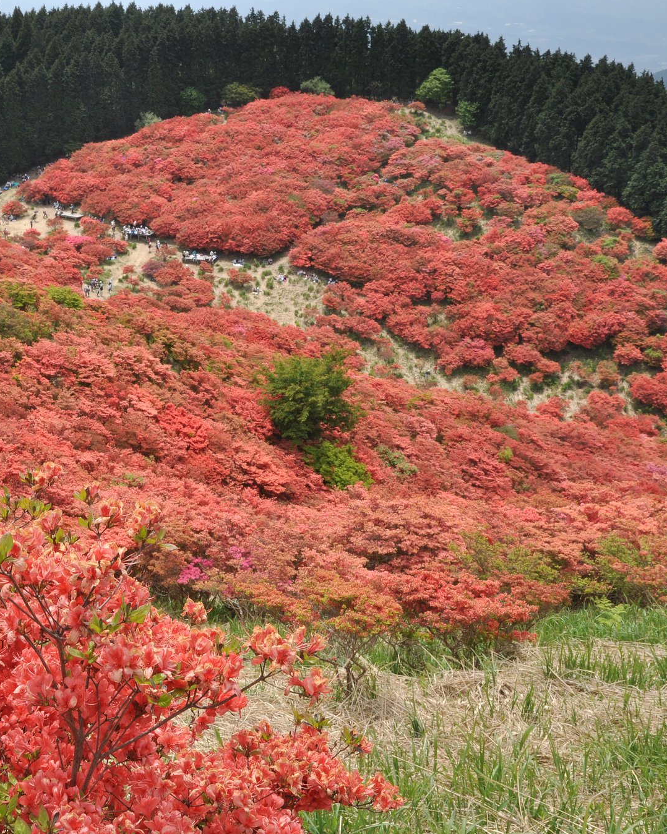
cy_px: 414
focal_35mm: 47
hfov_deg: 31.0
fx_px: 1160
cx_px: 101
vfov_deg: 39.5
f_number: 16
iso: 200
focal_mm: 22
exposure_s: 1/125
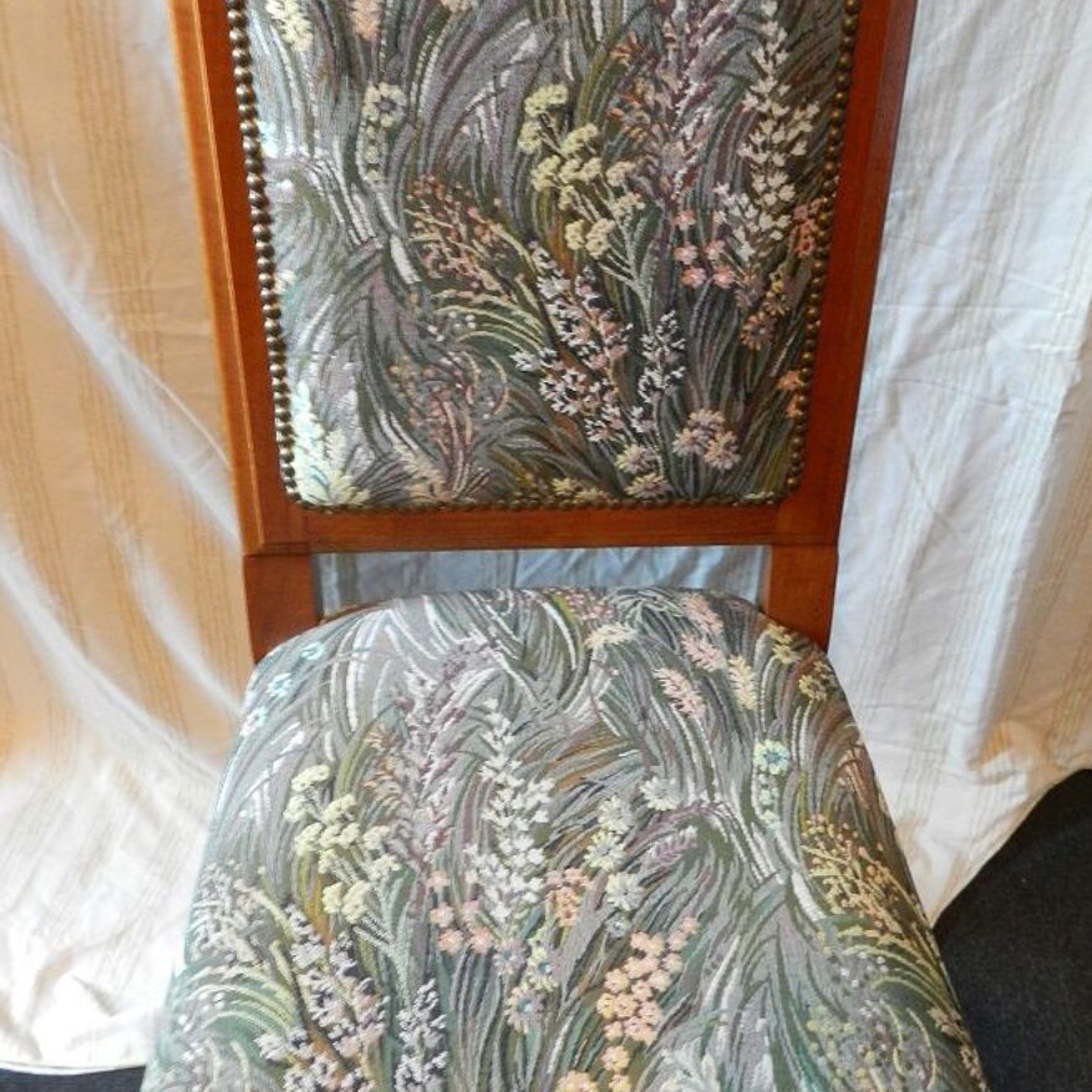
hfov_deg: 39.2
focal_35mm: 43
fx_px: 1535
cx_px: 540
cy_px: 404
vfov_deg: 38.9
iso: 400
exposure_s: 1/5
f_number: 3.7
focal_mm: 5.6
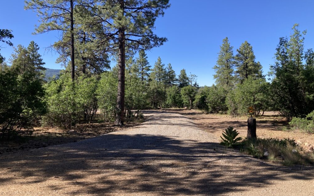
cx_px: 157
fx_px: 257
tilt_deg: +1.3
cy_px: 91
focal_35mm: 30
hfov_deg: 62.9
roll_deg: -0.2
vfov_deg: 41.8
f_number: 1.8
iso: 20
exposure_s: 1/899
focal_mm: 3.99
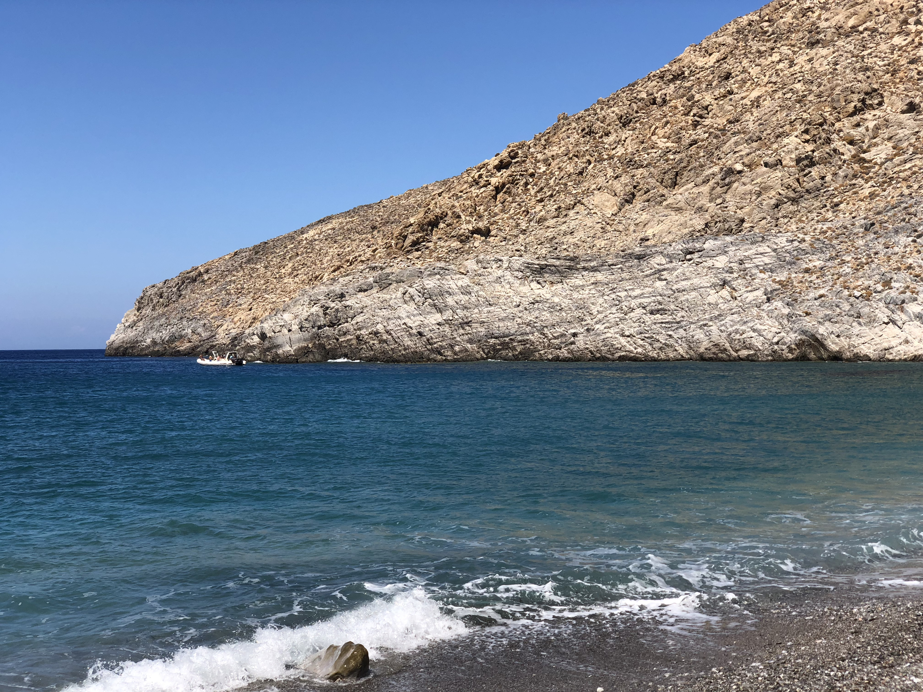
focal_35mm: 52
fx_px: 1387
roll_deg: +1.4
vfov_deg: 28.0
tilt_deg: +1.7
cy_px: 346
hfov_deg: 36.8
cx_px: 462
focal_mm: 6
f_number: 2.4
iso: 16
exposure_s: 1/1297
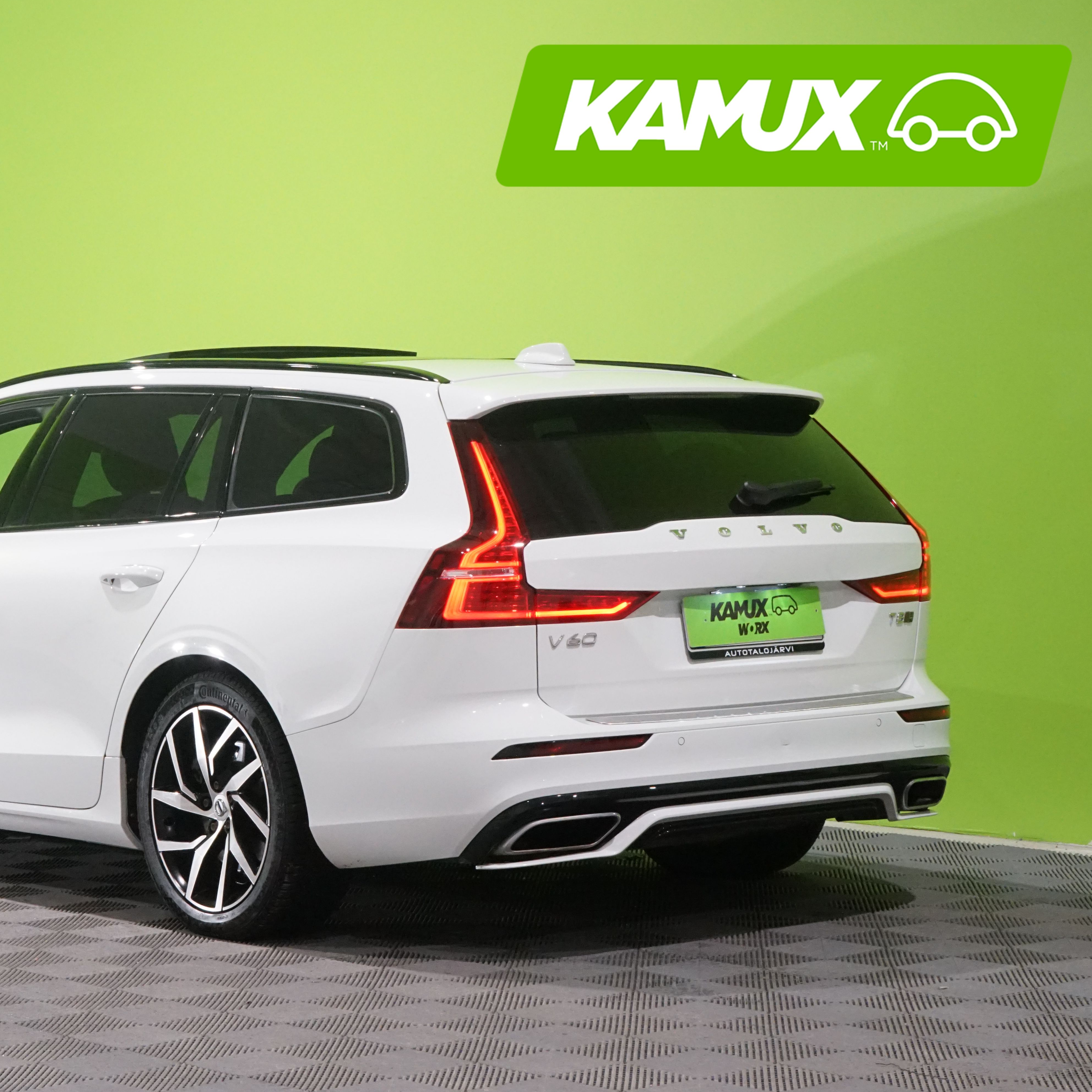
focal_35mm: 90
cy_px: 542
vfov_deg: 19.3
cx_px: 288
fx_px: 3212
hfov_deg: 19.2
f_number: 20
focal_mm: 70
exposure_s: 1/25
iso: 6400
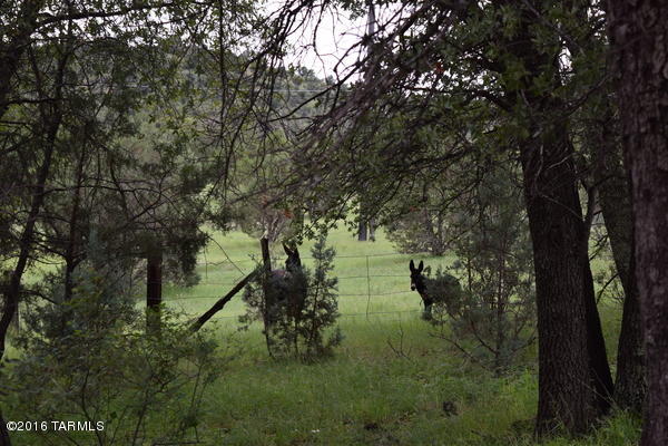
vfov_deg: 16.6
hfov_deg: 24.6
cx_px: 334
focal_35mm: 82
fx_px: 1531
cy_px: 223
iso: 400
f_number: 7.1
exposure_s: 1/200
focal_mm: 55
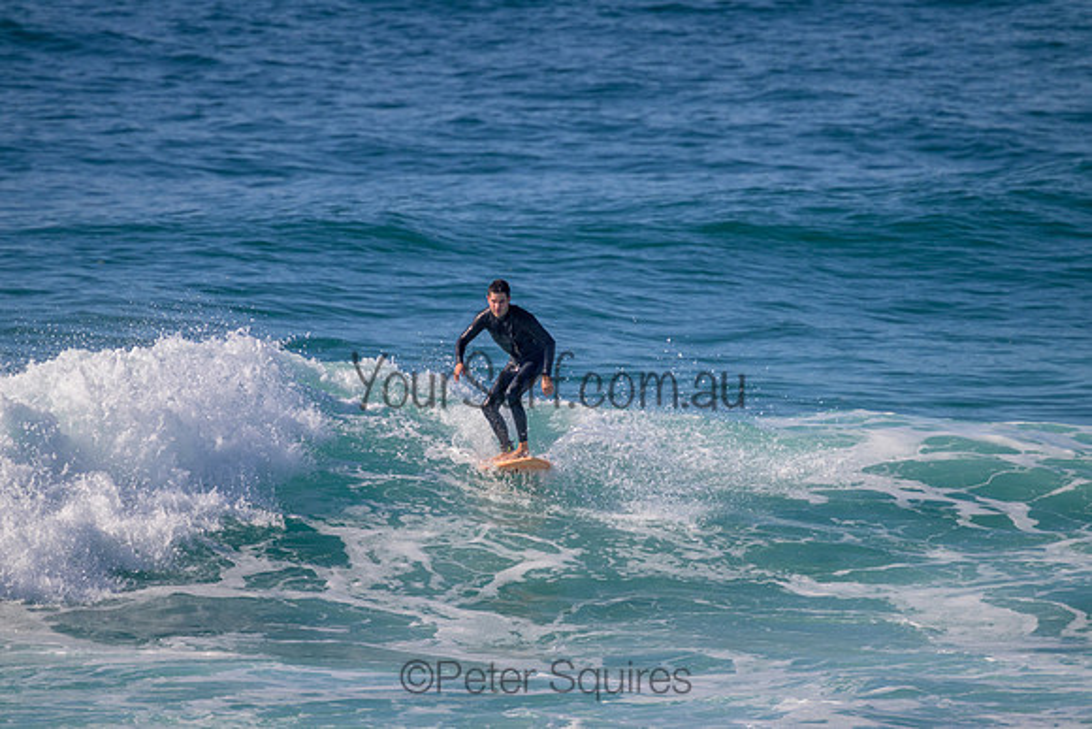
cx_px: 546
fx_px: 24271
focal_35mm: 800
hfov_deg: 2.6
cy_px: 364
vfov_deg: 1.7
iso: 1250
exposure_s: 1/2000
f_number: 11
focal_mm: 800
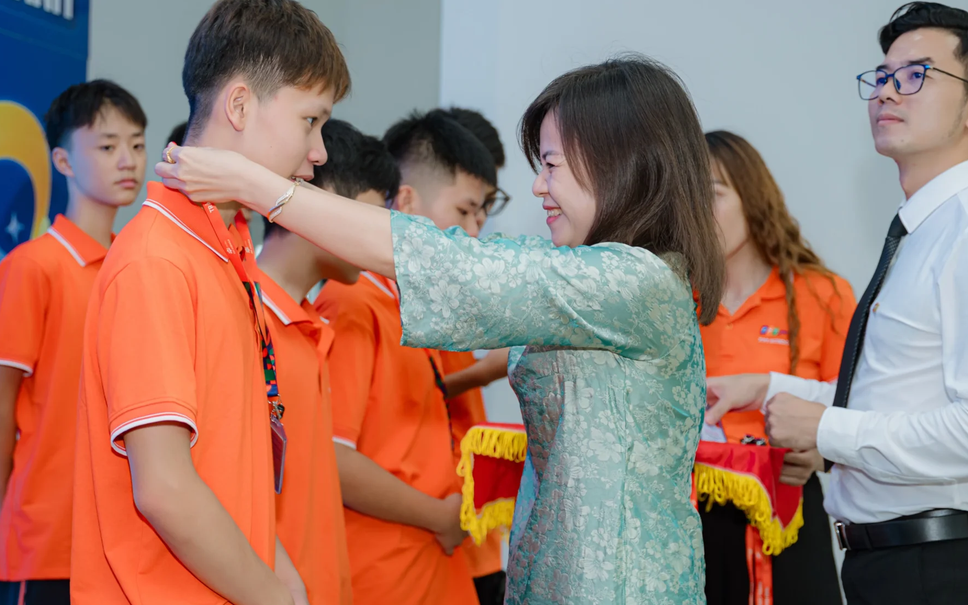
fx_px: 1900
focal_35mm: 72
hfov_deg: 28.5
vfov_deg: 18.1
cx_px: 385
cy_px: 328
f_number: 2.8
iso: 400
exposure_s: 1/100
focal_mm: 48.7
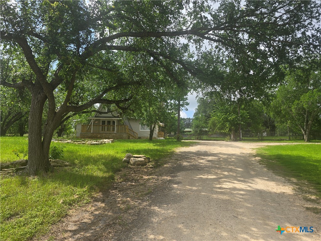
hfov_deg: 73.9
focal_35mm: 23
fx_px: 213
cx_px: 160
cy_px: 120
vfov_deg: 58.9
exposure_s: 1/551
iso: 12
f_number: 1.7
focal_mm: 6.3
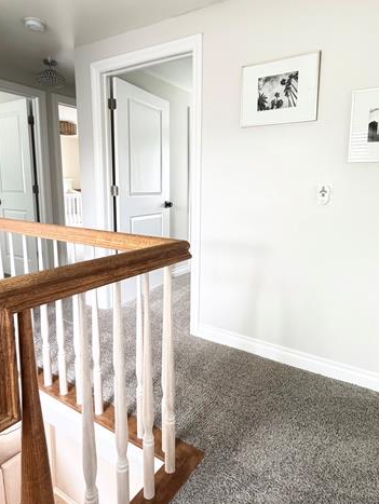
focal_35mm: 23
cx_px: 195
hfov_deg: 58.9
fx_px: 335
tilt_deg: -8.8
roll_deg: -0.1
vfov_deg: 73.8
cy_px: 241
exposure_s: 1/60
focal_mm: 2.22
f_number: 2.2
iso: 640
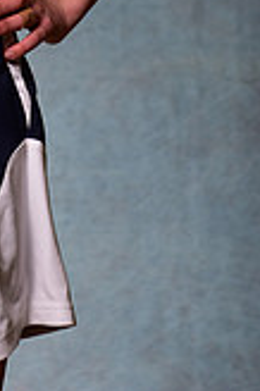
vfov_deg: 8.0
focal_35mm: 248
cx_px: -187
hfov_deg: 5.5
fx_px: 2692
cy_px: -296
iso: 100
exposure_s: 1/200
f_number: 5
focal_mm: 70
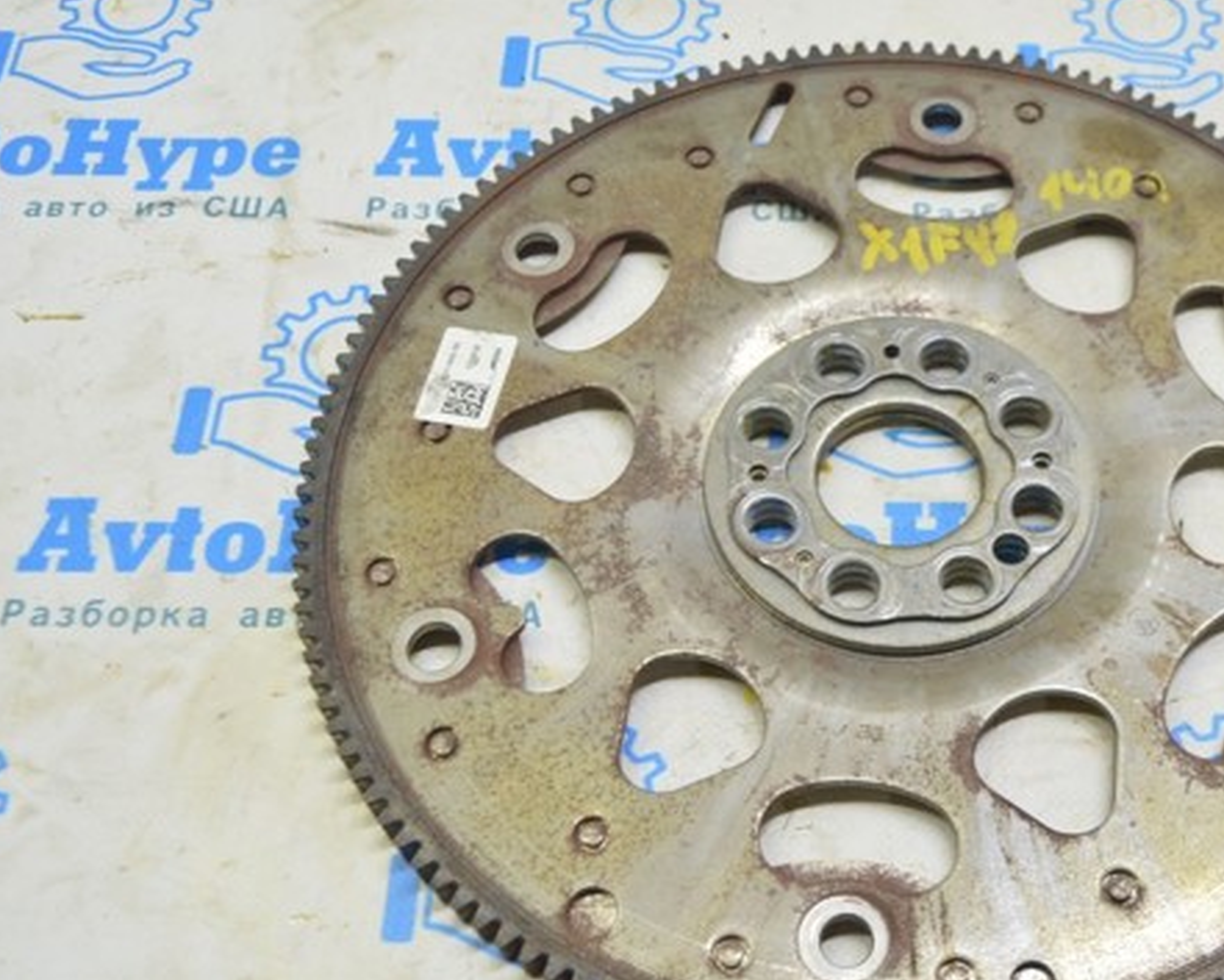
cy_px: 559
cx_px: 877
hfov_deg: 37.3
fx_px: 1775
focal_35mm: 49
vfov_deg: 30.8
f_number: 5.6
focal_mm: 24
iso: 400
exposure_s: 1/20
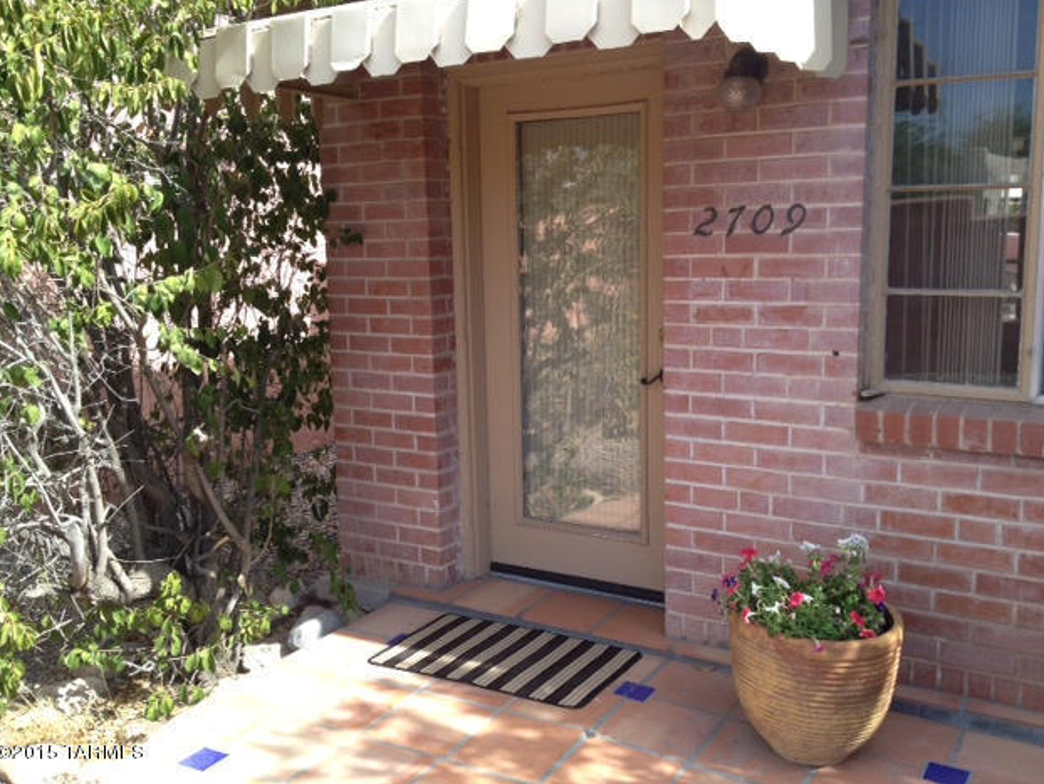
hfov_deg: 51.3
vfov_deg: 39.7
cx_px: 525
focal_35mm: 36
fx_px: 1086
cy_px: 383
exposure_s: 1/536
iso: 64
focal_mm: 4.28
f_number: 2.4
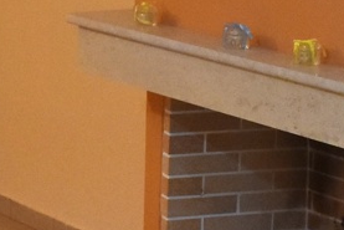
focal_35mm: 187
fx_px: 1788
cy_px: 152
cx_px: 143
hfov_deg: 11.0
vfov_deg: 7.4
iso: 1000
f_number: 4.5
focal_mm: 18
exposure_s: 1/40
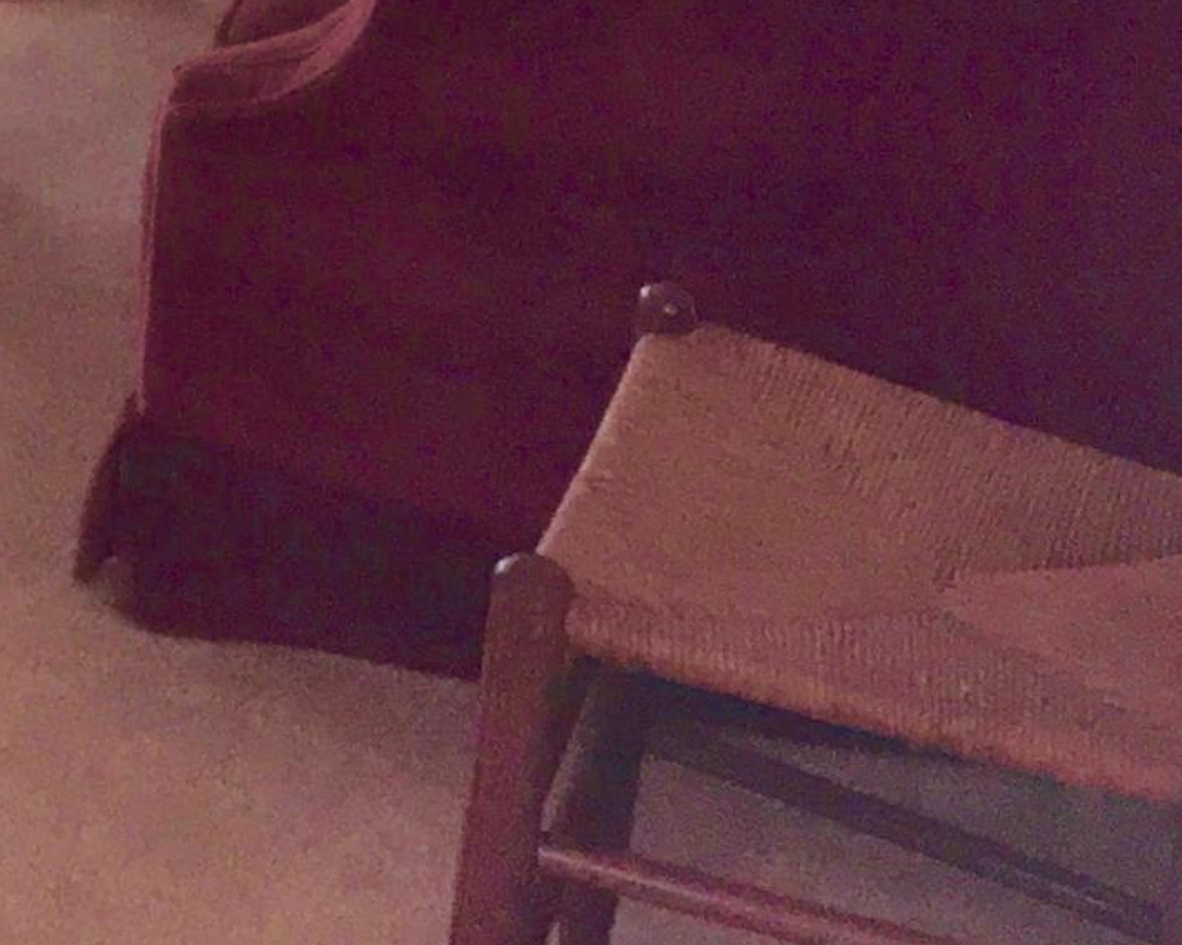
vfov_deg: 11.6
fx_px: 4197
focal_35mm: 120
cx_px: -957
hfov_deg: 14.2
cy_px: -910
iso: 40
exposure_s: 1/30
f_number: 2.2
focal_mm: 4.15
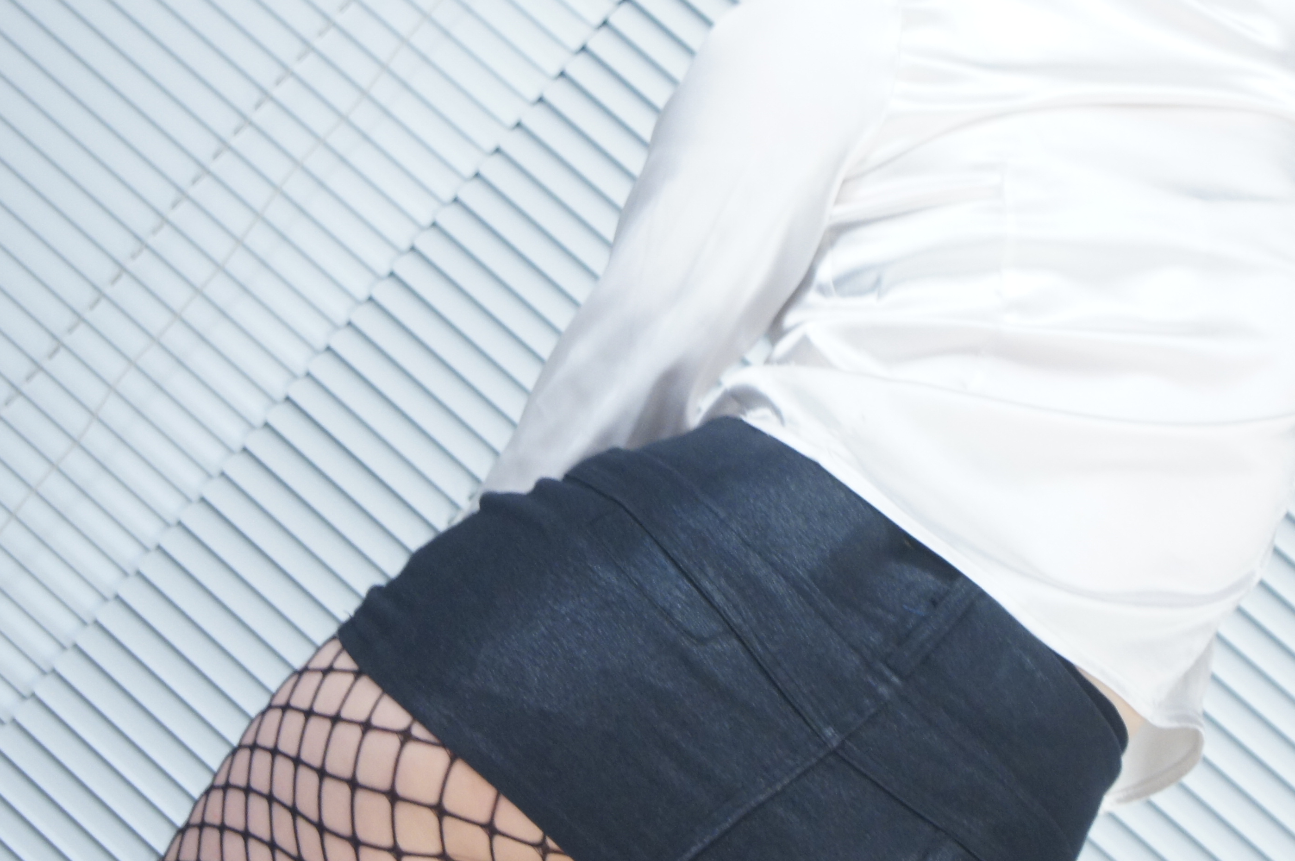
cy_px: 166
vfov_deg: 9.4
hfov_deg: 14.2
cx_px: 798
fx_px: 5206
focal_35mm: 145
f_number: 5.6
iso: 800
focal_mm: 55
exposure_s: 1/125
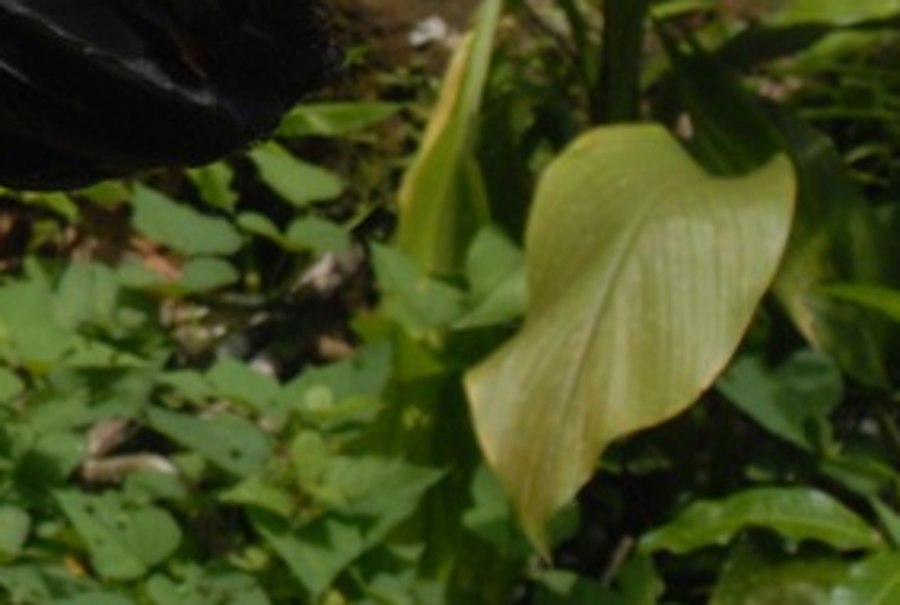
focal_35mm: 206
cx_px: -442
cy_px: -390
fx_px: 5161
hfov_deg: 9.7
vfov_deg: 6.6
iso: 250
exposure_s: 1/350
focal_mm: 38
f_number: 10
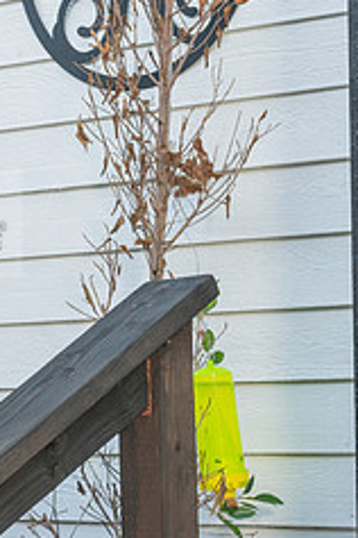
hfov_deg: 7.8
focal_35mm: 172
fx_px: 2565
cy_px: 282
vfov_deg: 11.9
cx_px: -258
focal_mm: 62
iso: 400
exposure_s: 1/125
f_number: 8
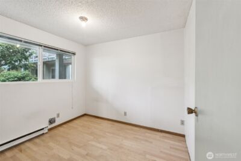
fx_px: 100
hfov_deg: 100.4
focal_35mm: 15
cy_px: 80
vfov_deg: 77.4
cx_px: 120
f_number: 10
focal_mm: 10
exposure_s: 1/2
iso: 250
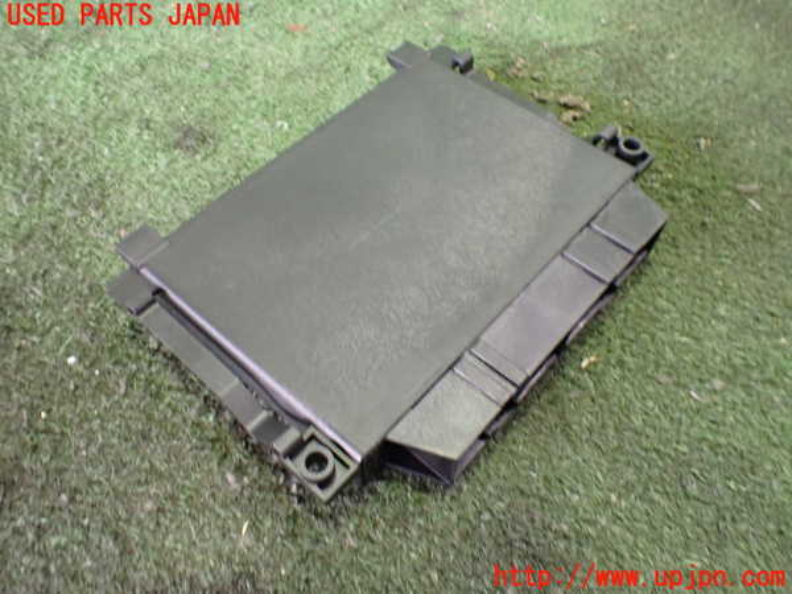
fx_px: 686
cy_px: 297
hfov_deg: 60.0
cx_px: 396
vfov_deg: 46.8
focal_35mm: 30
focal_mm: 5.4
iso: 800
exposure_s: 1/30
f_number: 2.3
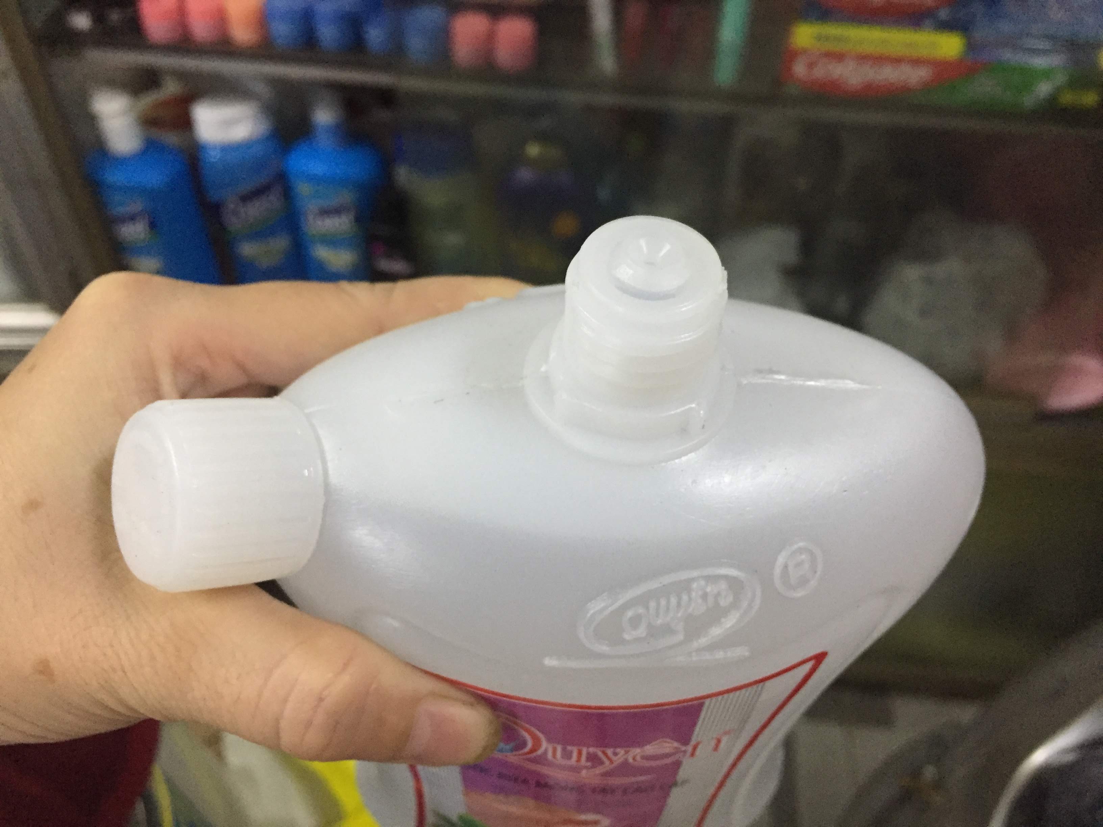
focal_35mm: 29
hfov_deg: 61.7
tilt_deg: -45.1
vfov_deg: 48.2
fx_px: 924
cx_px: 552
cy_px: 414
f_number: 2.2
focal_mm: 4.15
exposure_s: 1/33
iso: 250
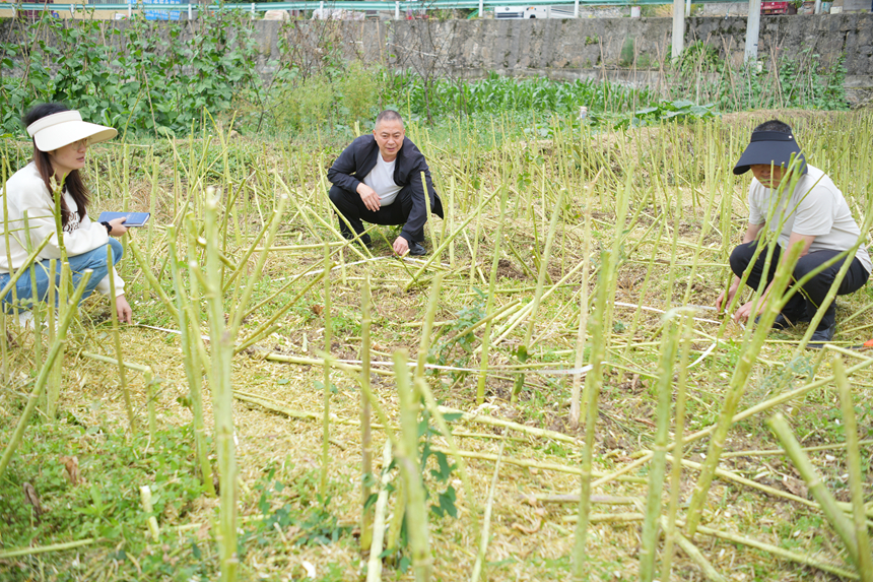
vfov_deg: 33.4
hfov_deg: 48.5
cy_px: 291
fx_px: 970
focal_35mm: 40
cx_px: 436
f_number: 3.5
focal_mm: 40
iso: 100
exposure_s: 1/640
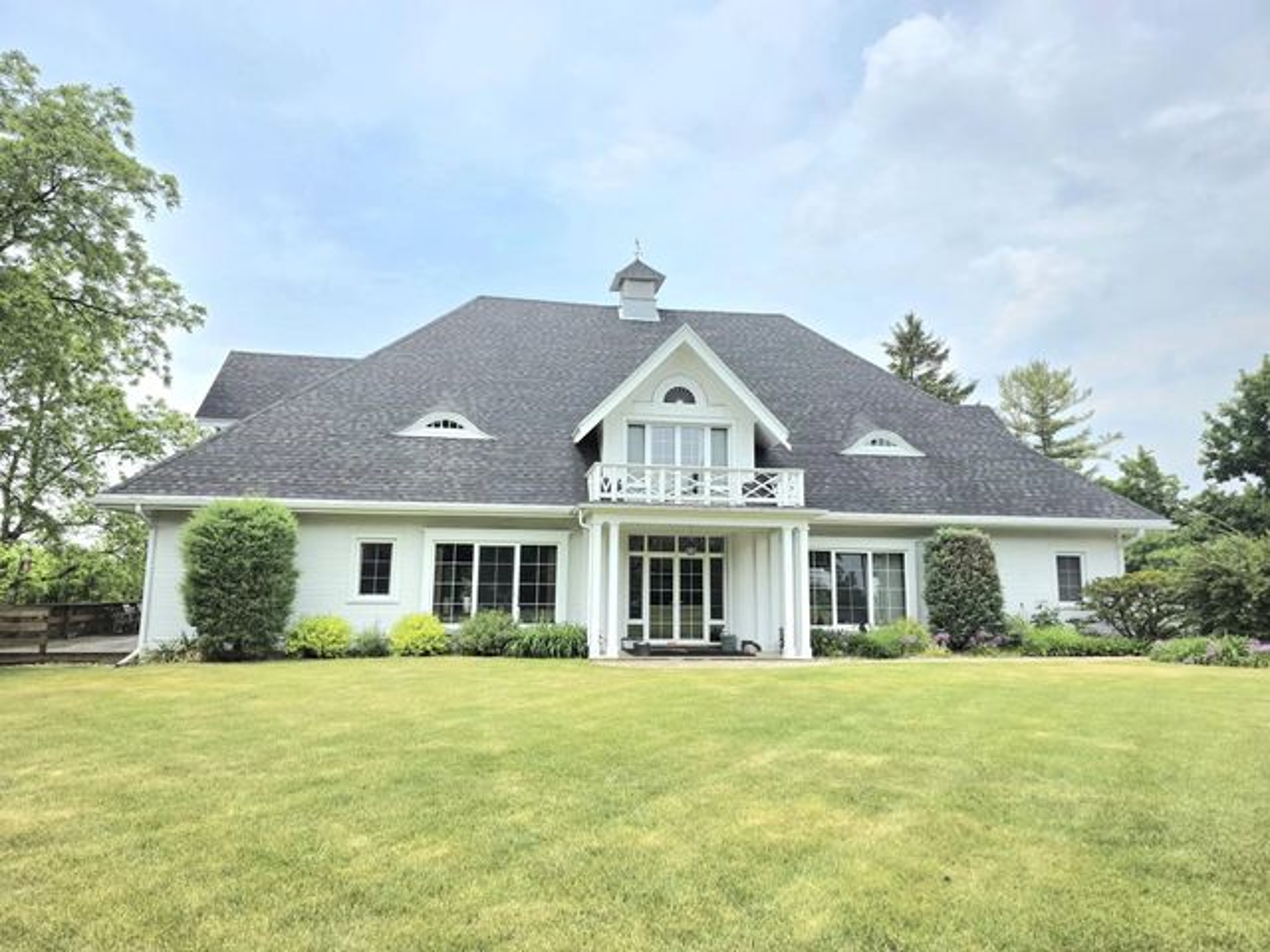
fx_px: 844
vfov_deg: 58.9
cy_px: 476
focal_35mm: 23
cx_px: 635
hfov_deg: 73.9
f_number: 1.7
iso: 64
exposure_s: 1/10000
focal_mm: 6.3
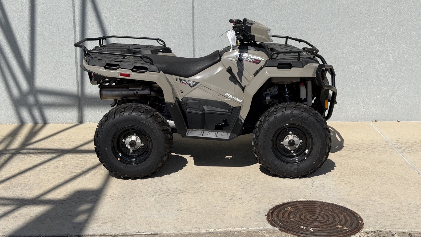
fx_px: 592
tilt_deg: -10.5
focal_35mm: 53
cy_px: 87
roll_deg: +0.9
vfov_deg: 22.6
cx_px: 212
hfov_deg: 39.2
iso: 64
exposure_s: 1/9901
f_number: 1.78
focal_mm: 6.76
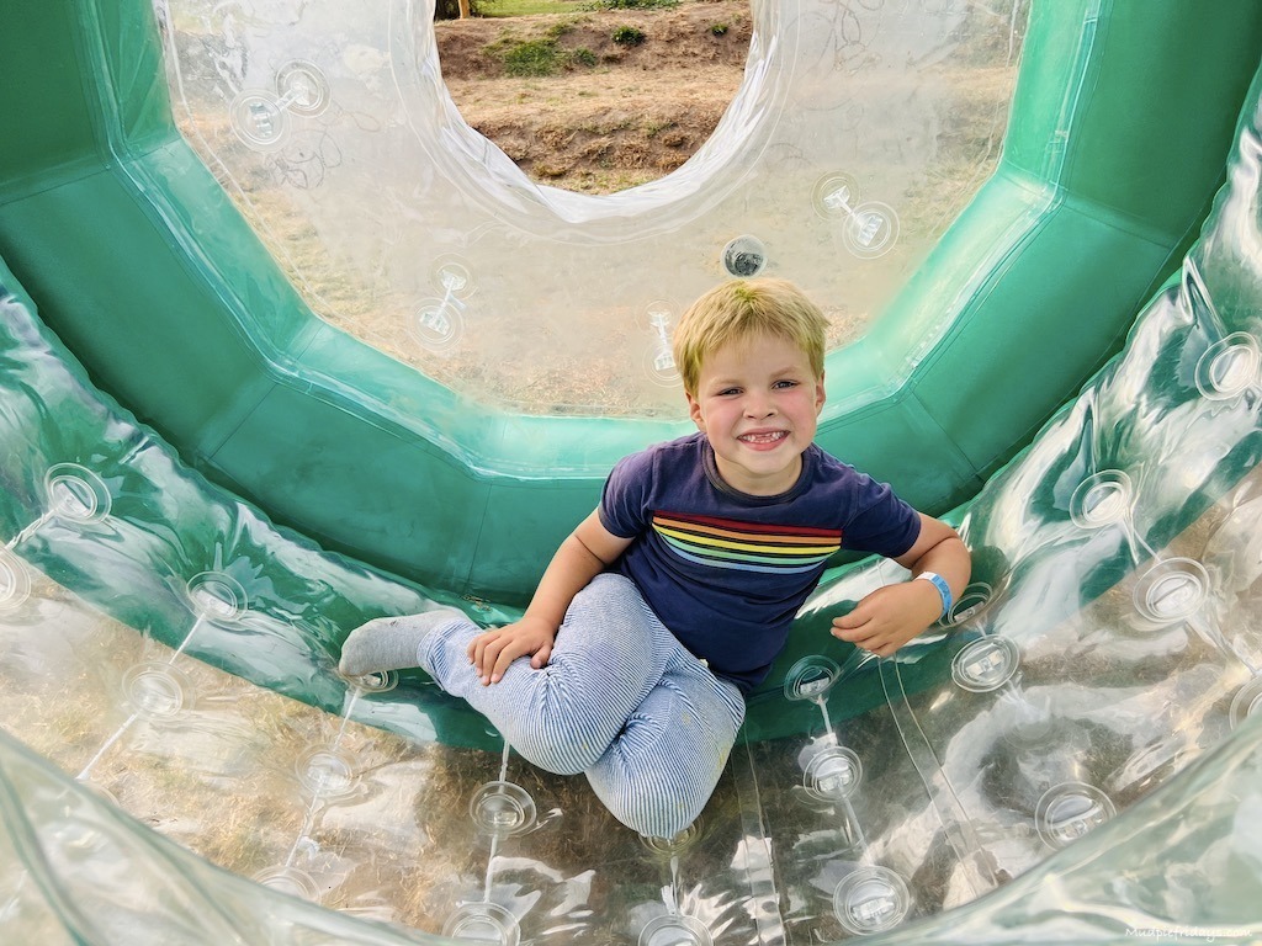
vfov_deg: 53.1
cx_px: 631
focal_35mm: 26
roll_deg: +4.1
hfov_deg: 67.3
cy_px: 473
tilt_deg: -30.0
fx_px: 948
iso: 50
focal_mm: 5.7
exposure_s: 1/894
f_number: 1.5
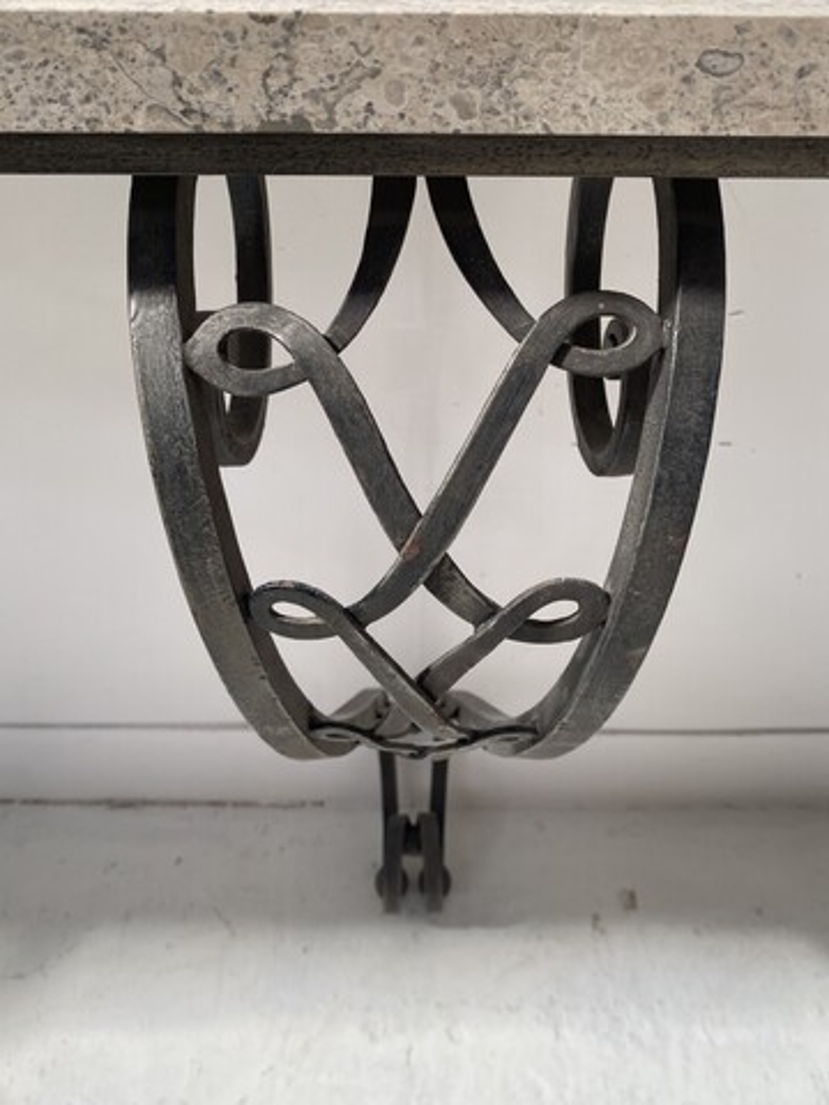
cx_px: 414
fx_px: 830
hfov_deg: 53.1
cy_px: 552
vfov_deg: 67.3
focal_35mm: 26
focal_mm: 4.25
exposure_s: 1/121
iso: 64
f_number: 1.8
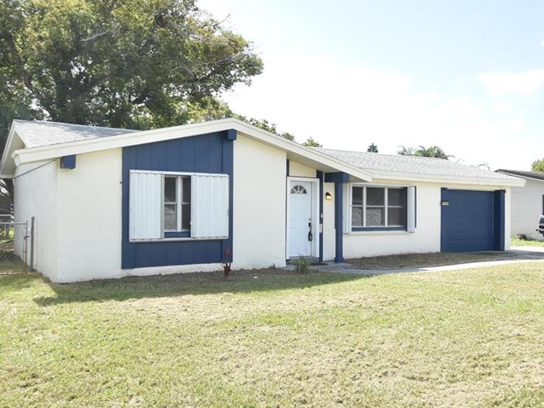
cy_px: 201
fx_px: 503
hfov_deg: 55.5
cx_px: 366
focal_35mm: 32
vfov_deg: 44.2
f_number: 9.5
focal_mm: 10
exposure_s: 1/350
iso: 200
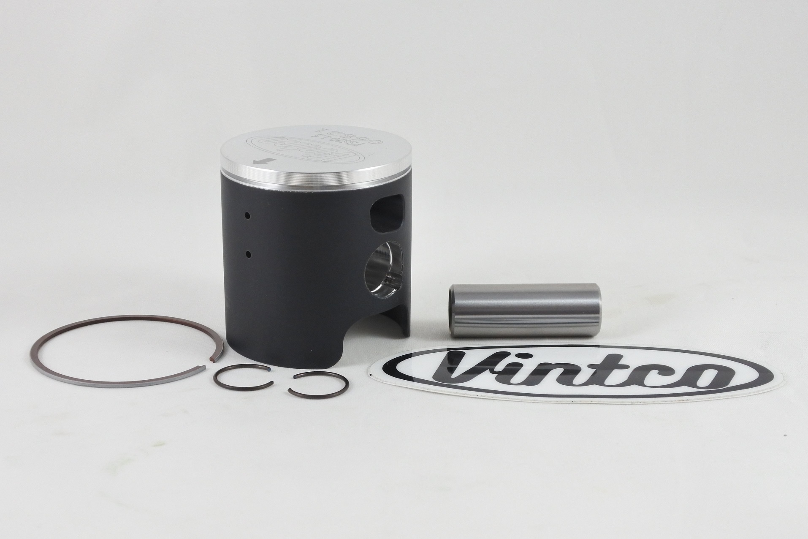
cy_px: 270
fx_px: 1032
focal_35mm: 46
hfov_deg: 42.7
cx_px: 404
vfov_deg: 29.2
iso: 500
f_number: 4.5
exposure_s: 1/125
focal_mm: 17.2
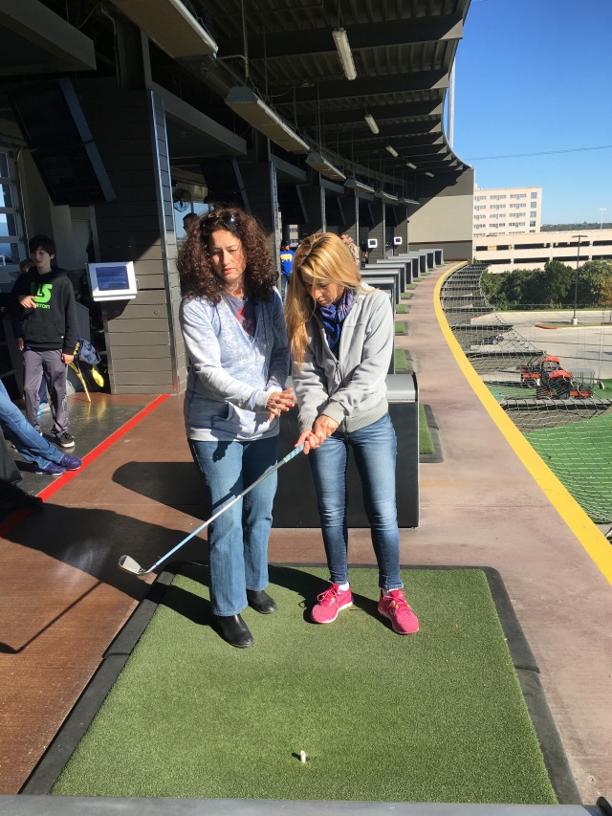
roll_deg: +3.2
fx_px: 683
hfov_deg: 48.2
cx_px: 306
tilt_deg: -12.9
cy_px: 408
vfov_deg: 61.7
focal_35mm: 29
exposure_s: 1/1183
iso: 25
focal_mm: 4.15
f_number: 2.2
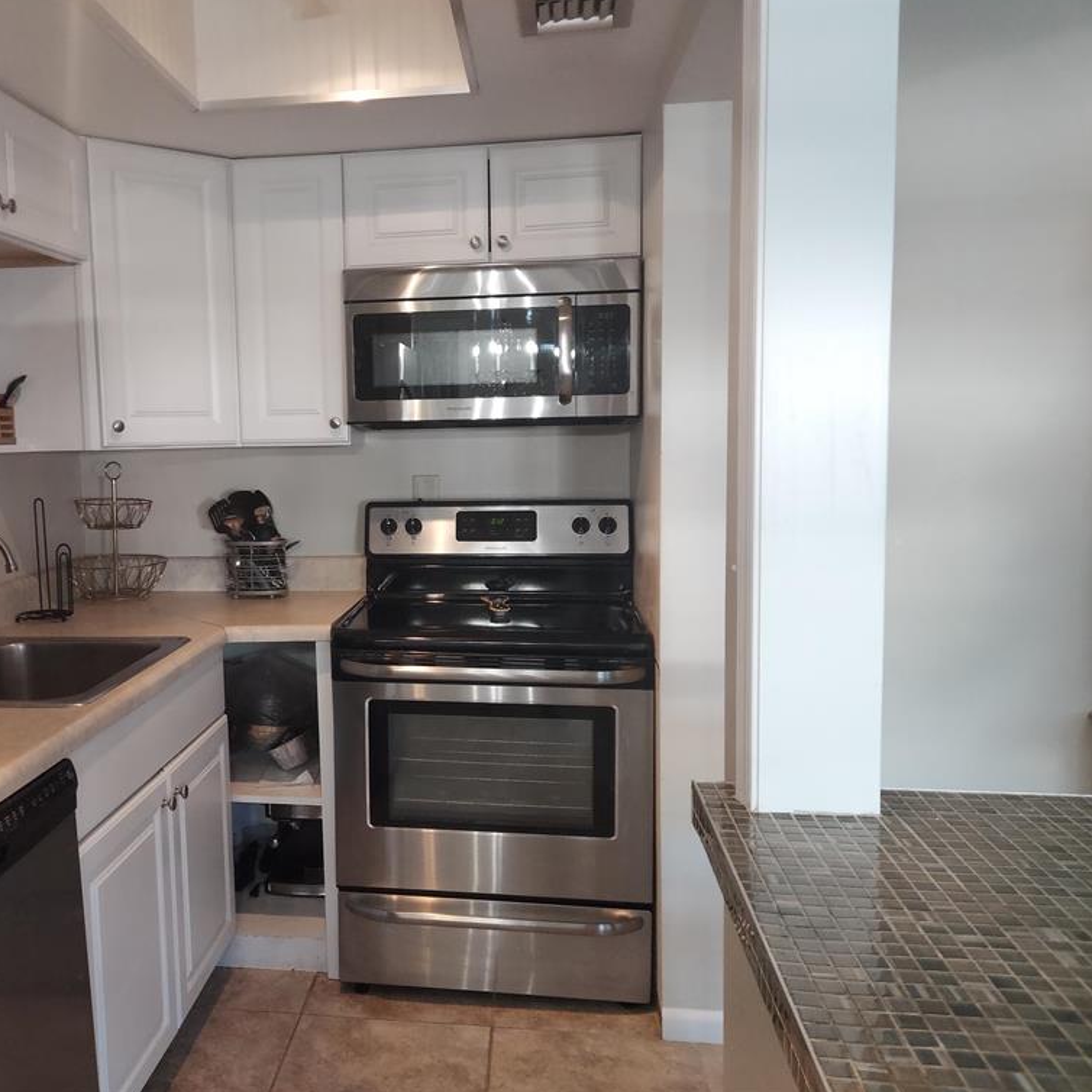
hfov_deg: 53.0
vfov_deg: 54.0
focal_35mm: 30
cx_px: 364
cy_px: 542
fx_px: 1071
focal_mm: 4.6
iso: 250
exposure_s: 1/50
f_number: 2
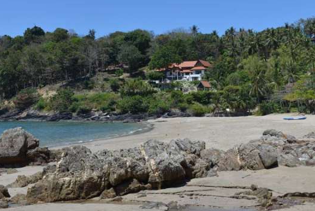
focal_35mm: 55
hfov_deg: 35.9
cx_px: 210
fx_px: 481
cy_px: 97
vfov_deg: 24.6
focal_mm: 36
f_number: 7.1
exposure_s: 1/400
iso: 200
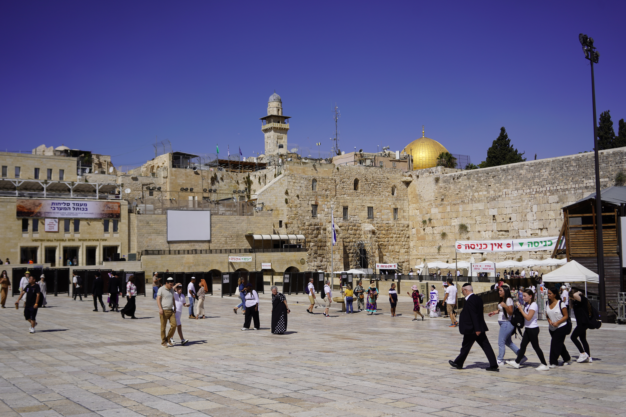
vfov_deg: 37.9
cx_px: 313
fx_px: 609
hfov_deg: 54.4
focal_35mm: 35
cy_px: 208
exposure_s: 1/2000
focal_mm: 35
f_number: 5
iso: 100
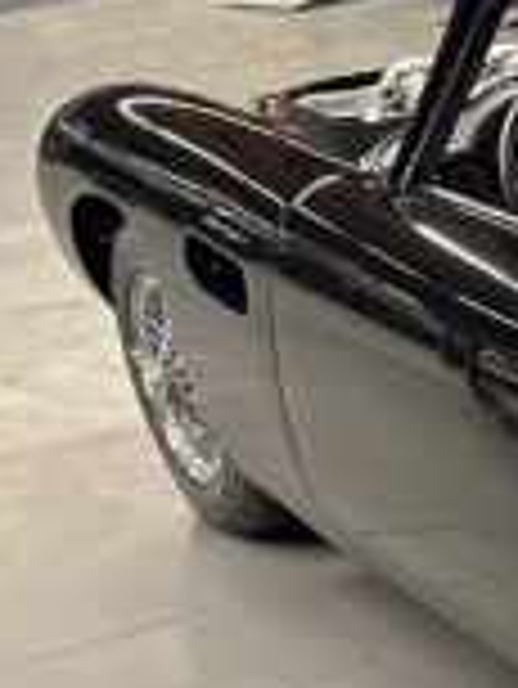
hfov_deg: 12.5
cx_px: 1234
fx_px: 1873
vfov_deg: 20.6
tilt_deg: -24.3
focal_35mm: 94
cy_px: 571
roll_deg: -0.3
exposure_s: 1/50
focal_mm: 6.86
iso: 640
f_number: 1.78
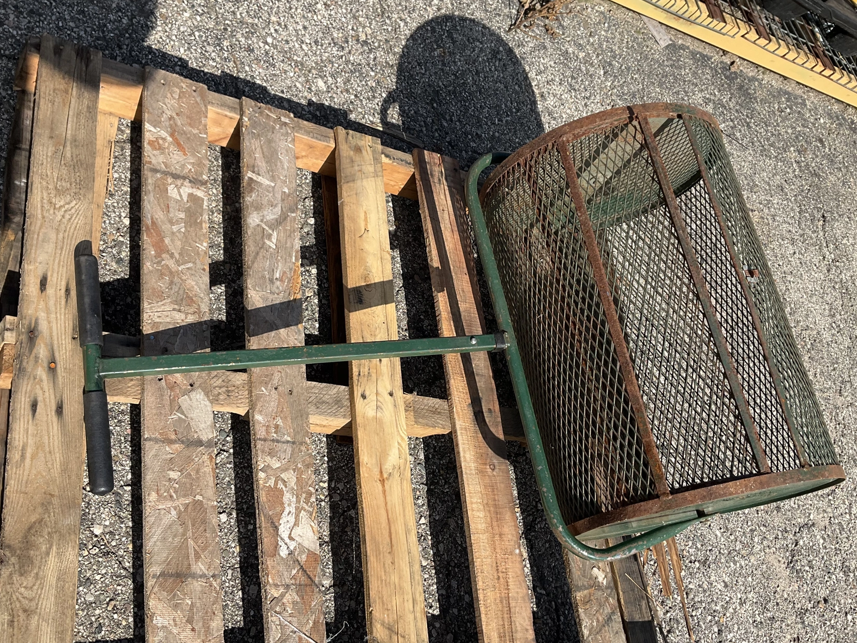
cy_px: 323
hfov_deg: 52.6
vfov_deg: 40.7
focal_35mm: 35
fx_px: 867
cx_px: 427
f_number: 1.8
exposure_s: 1/1675
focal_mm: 3
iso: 25
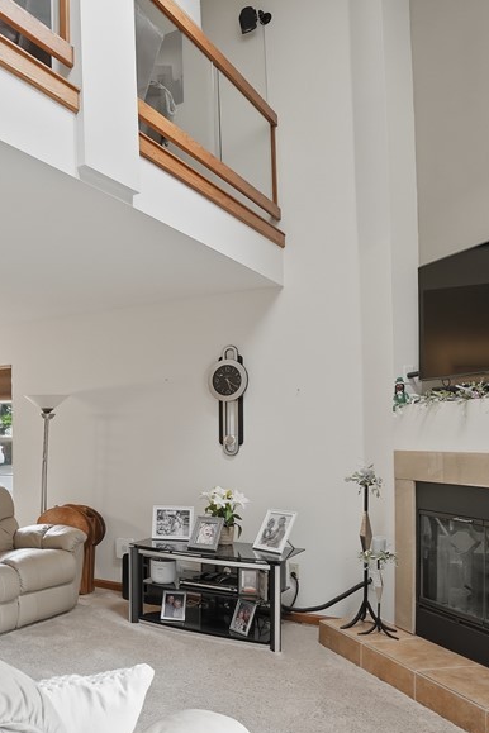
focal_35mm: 30
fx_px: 611
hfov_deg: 40.4
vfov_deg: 61.7
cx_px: 51
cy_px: 417
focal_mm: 16
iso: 1600
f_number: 3.5
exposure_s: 1/160
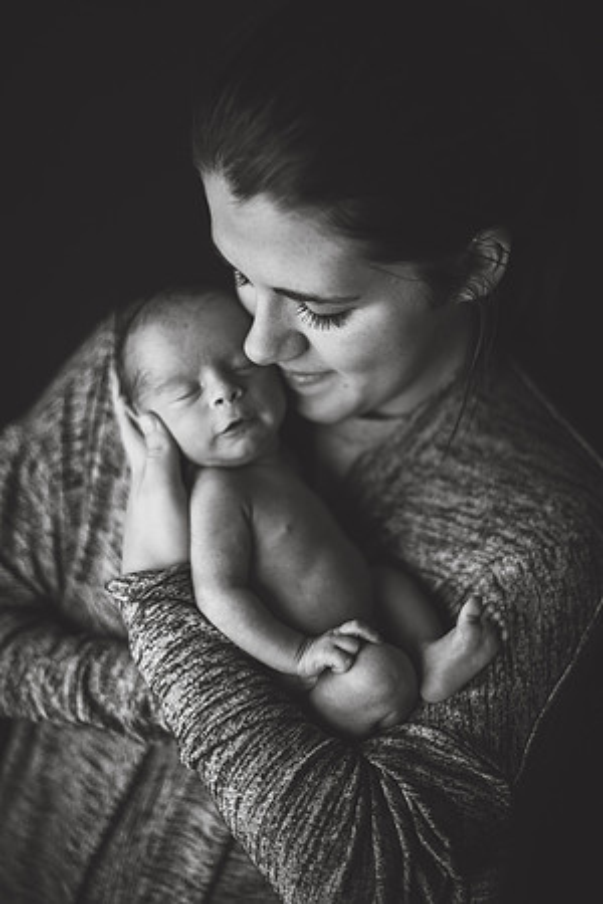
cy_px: 452
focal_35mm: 50
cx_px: 302
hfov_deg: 27.0
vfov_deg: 39.6
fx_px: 1256
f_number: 1.8
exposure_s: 1/640
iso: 200
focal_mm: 50
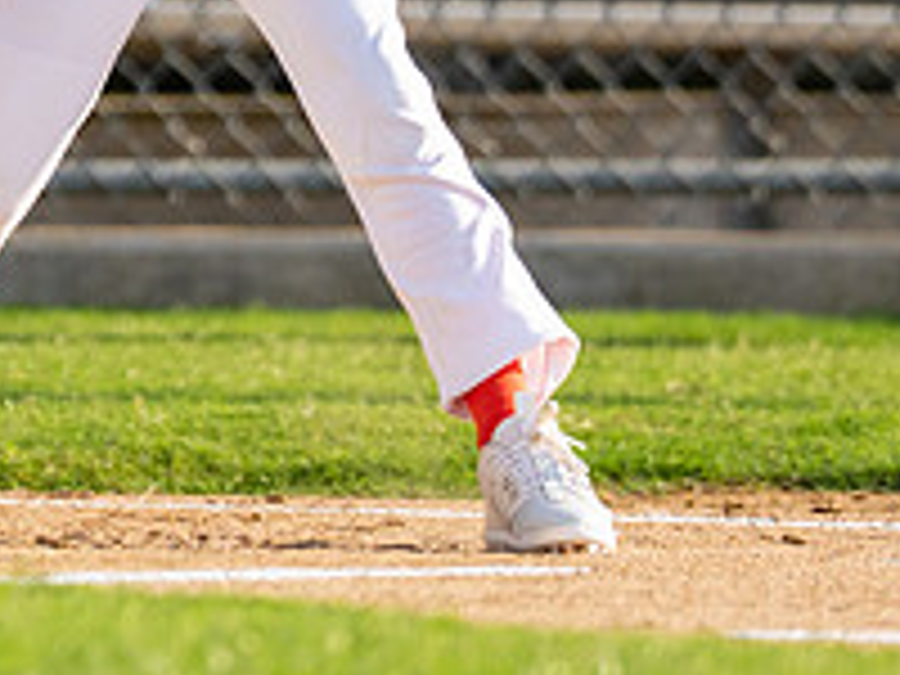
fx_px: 29093
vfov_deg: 1.3
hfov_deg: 1.8
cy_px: -605
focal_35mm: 1119
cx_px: 121
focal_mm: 200
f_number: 2.8
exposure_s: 1/4000
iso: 400
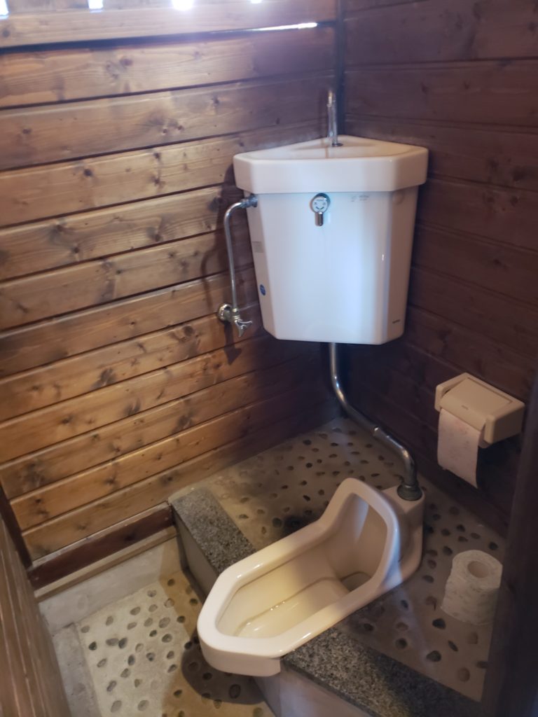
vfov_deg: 67.3
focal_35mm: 26
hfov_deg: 53.1
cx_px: 269
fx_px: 539
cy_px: 358
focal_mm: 4.3
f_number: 1.5
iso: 320
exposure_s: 1/10
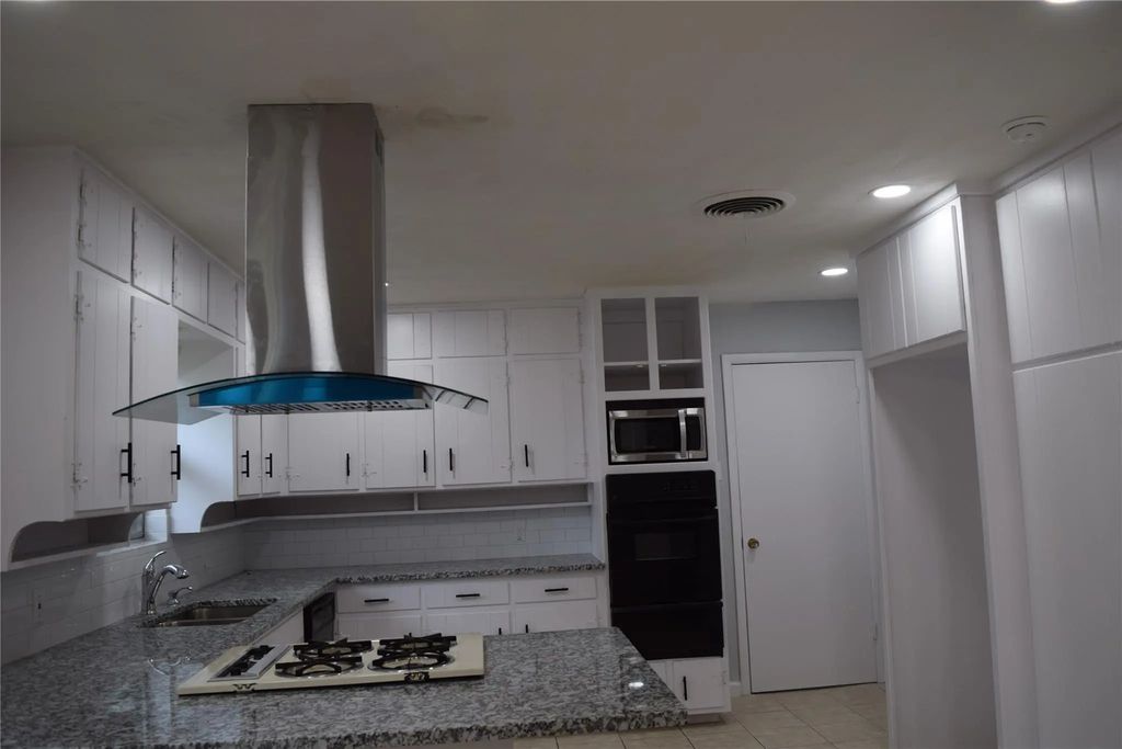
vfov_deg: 43.6
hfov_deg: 61.9
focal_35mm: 30
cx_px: 561
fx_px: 935
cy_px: 374
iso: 400
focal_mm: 20
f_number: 5.6
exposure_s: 1/125
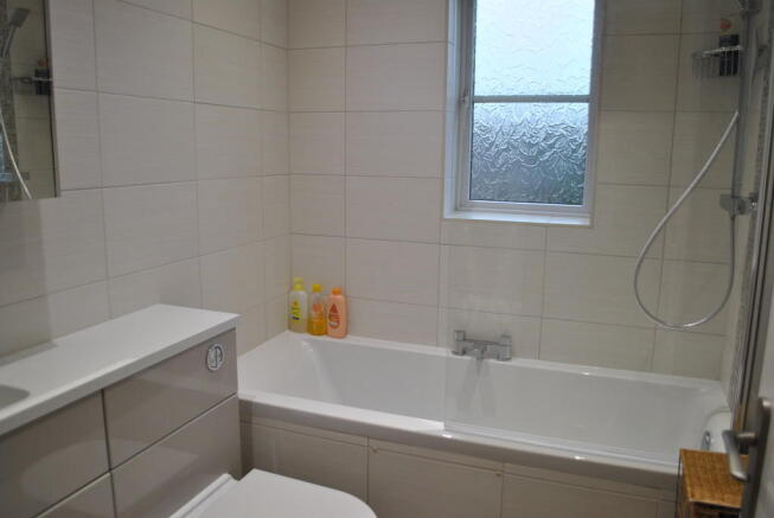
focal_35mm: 27
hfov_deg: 67.3
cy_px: 259
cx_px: 387
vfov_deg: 48.0
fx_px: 581
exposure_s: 1/60
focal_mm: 18
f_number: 4
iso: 200
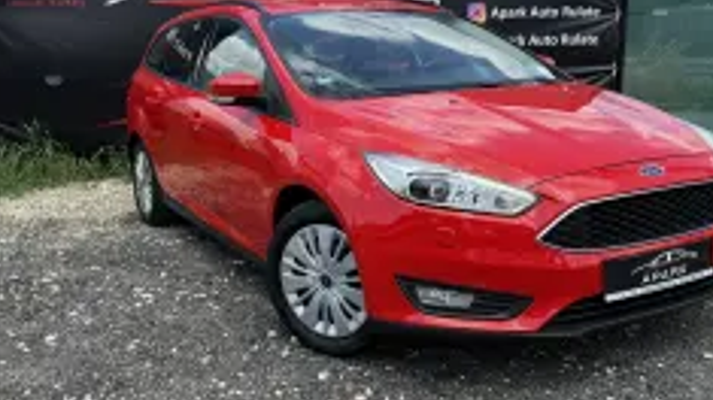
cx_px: 352
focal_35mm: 40
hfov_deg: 50.5
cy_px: 185
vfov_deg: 29.7
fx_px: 756
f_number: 1.78
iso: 100
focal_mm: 6.76
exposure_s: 1/2370
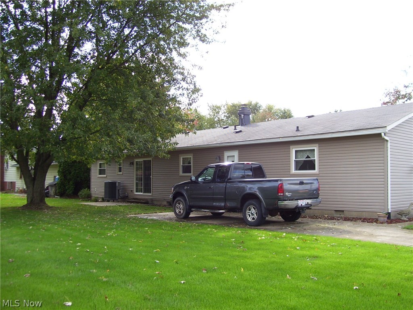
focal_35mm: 36
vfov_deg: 39.7
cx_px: 206
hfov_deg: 51.4
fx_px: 430
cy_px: 155
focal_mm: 6
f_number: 2.7
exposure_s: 1/350
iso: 80
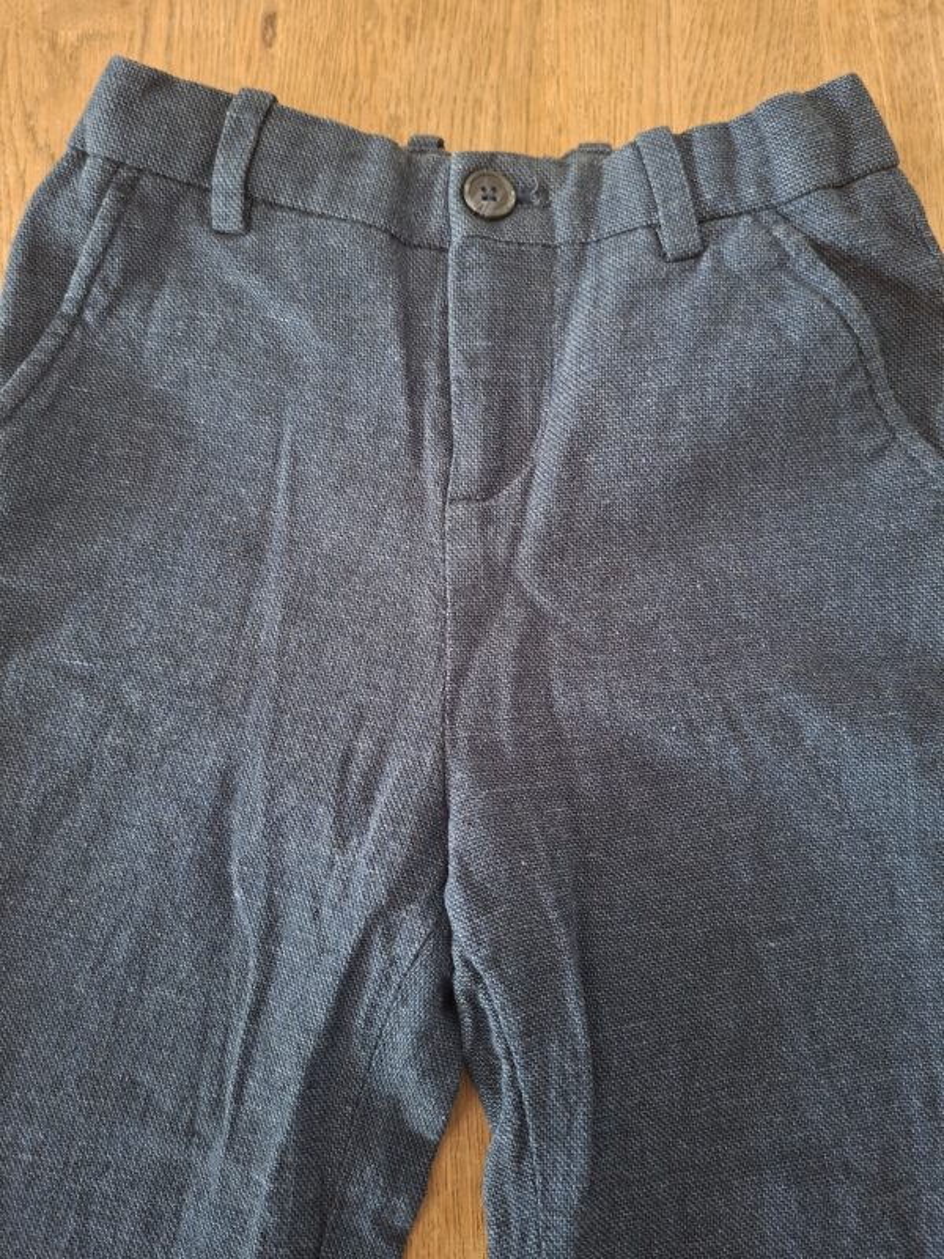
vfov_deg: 73.9
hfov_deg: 58.9
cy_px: 630
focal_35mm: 23
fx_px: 836
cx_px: 472
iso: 320
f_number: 1.8
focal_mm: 5.54
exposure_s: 1/30
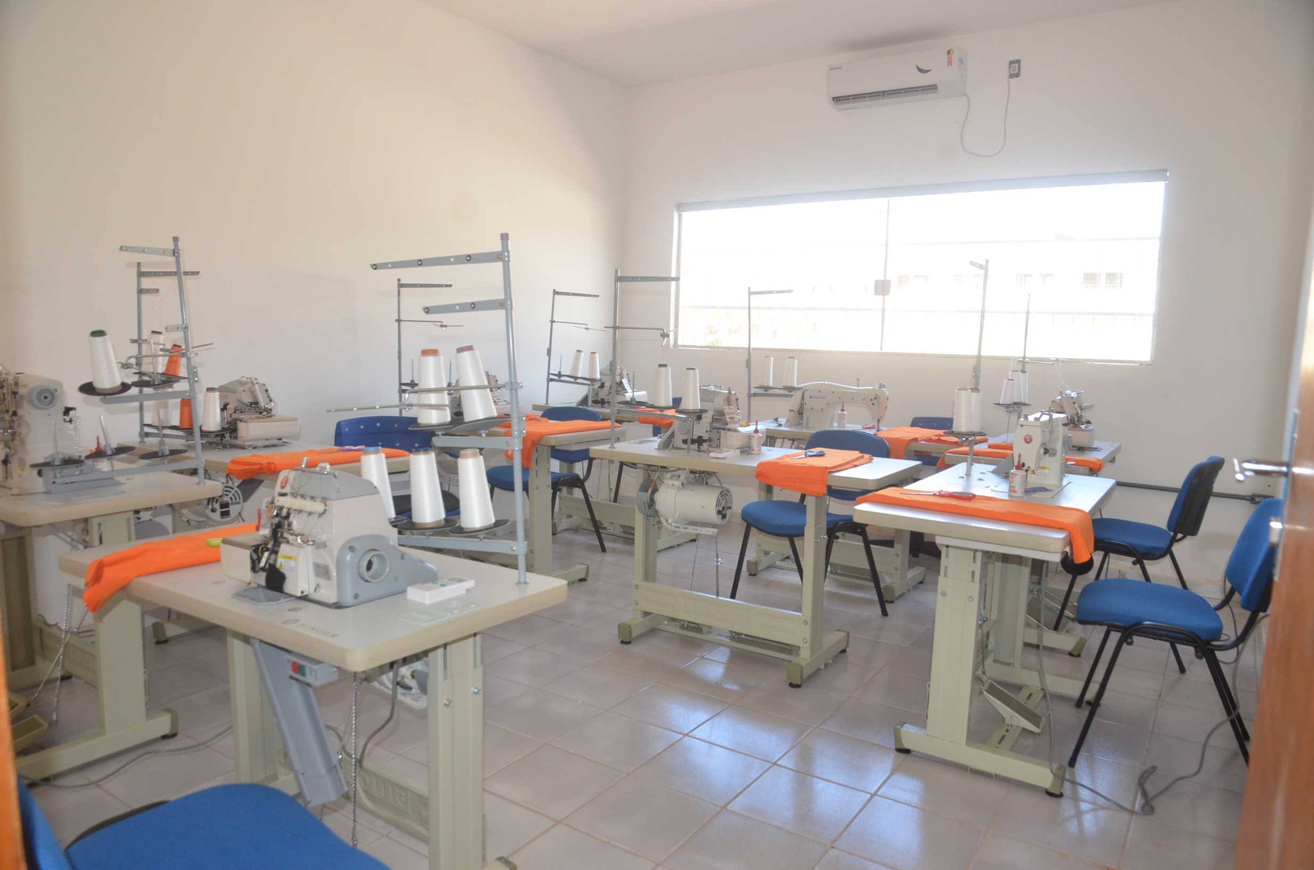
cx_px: 657
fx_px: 874
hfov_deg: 73.9
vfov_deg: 52.9
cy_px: 435
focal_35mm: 24
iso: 800
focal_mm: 16
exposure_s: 1/250
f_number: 7.1
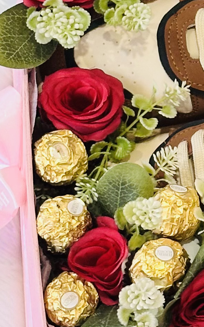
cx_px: 330
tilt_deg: -59.8
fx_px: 1950
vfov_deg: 9.6
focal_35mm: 219
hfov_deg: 5.9
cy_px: 56
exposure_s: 1/50
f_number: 1.78
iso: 125
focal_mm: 6.86
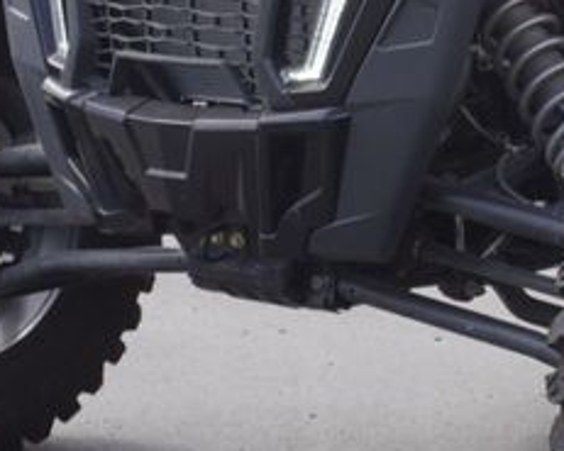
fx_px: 3024
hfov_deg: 10.4
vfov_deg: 8.5
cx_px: 747
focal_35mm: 181
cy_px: 10
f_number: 6.3
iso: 100
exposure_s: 1/125
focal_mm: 29
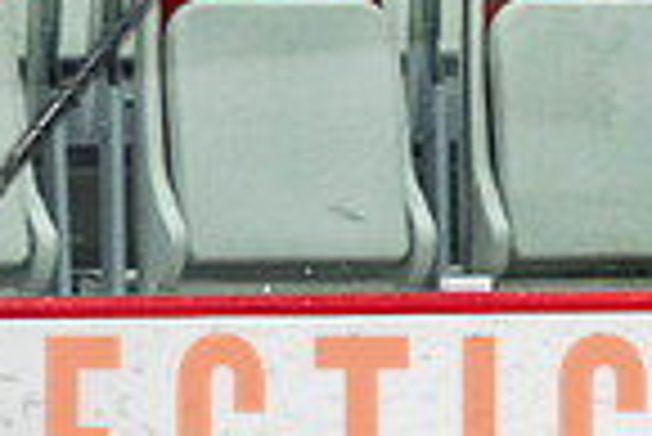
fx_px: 23568
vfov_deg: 1.1
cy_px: 641
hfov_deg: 1.6
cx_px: 149
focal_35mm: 1300
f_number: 2.8
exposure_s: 1/640
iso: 2500
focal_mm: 165
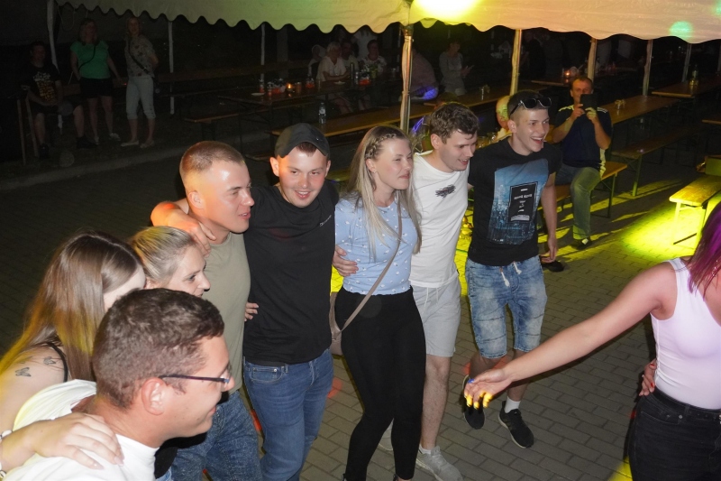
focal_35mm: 38
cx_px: 360
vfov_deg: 35.5
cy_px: 240
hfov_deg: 51.3
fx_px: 751
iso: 3200
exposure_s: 1/60
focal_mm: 25
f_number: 4.5
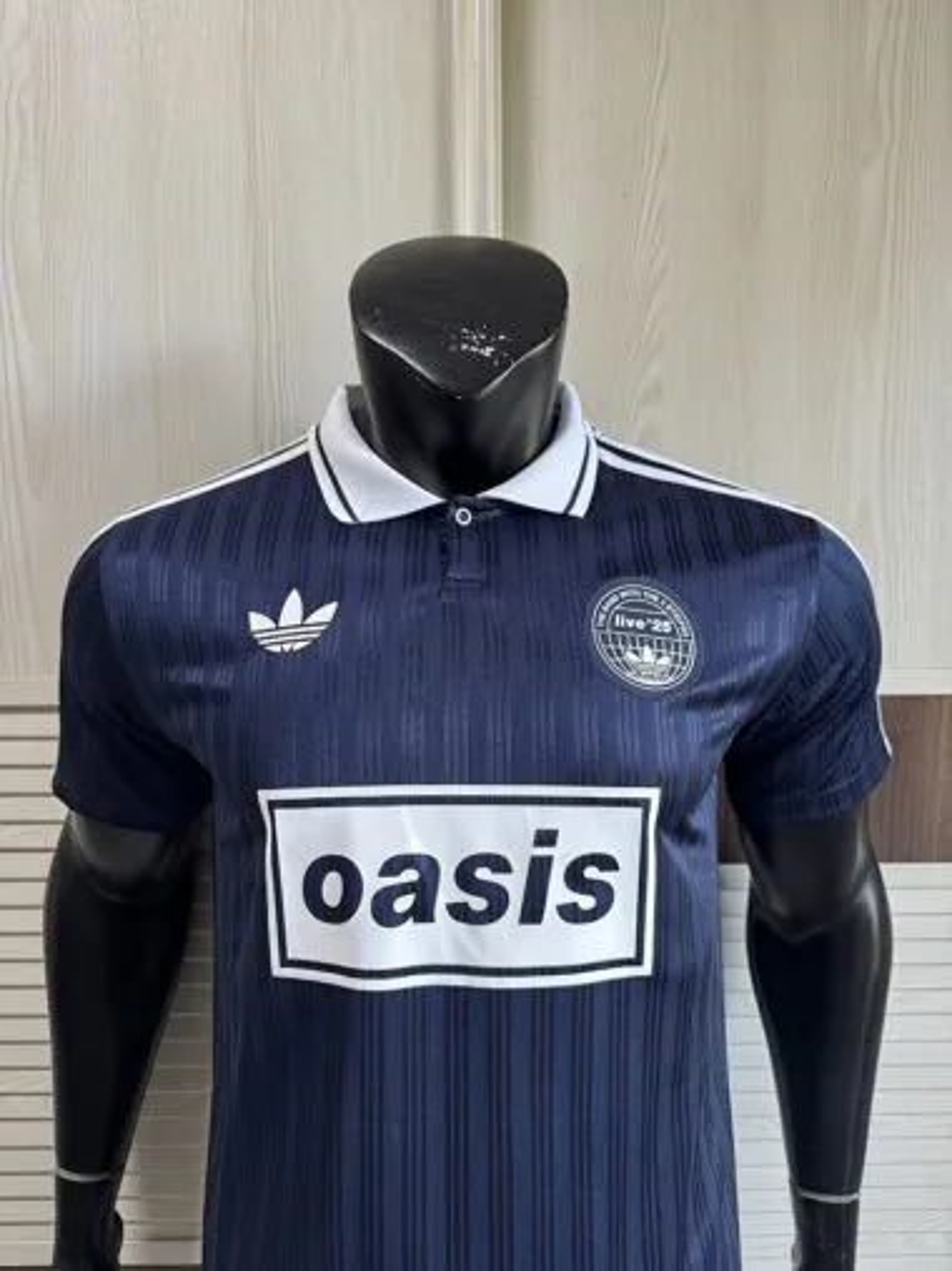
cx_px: 476
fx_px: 880
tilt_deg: -7.5
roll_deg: +0.5
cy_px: 636
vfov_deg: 71.6
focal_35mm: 24
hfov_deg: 56.8
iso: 200
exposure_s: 1/121
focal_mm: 6.76
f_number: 1.78
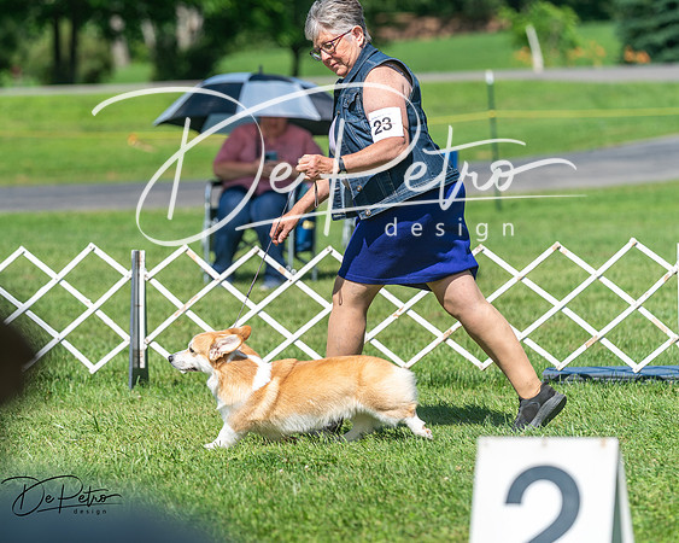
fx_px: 4373
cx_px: 287
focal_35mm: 218
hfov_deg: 8.9
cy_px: 240
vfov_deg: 7.1
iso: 80
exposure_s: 1/1000
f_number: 4
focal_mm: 170
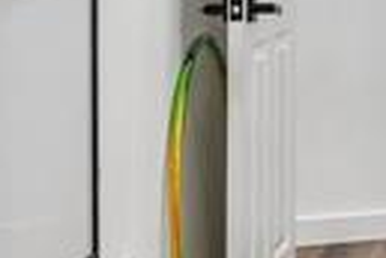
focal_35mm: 143
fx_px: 1533
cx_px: 1257
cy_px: -105
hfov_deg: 9.7
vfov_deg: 9.4
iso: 400
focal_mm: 18
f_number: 8
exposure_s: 1/25
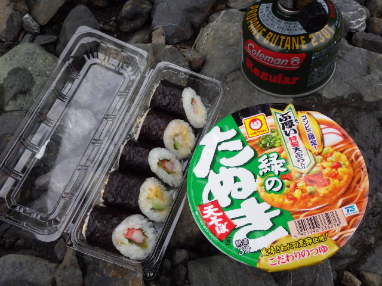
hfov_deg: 51.4
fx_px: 397
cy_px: 143
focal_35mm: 36
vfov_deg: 39.7
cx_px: 191
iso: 125
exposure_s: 1/200
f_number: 3.5
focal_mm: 6.4
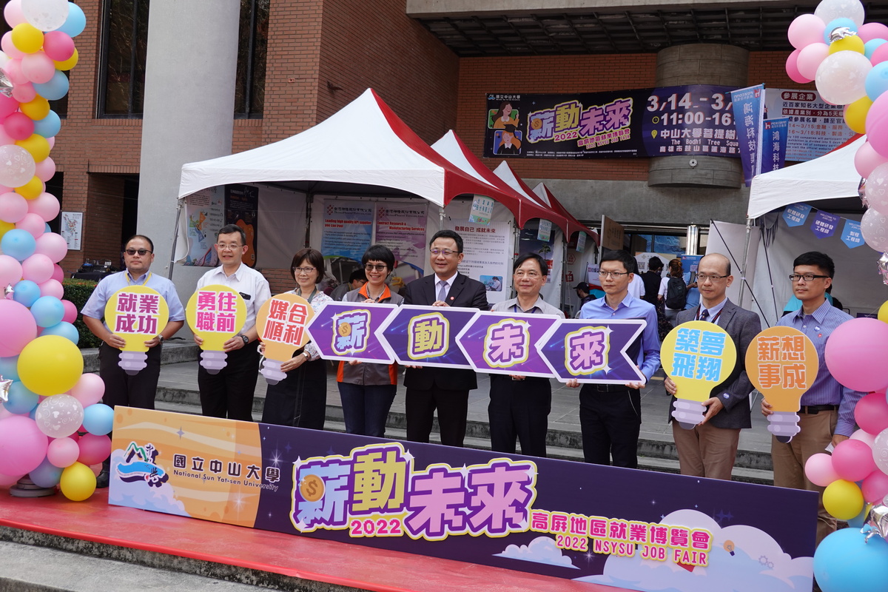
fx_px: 937
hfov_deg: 50.7
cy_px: 296
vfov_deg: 35.1
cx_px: 444
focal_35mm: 38
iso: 100
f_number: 3.5
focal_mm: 14.12
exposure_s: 1/200
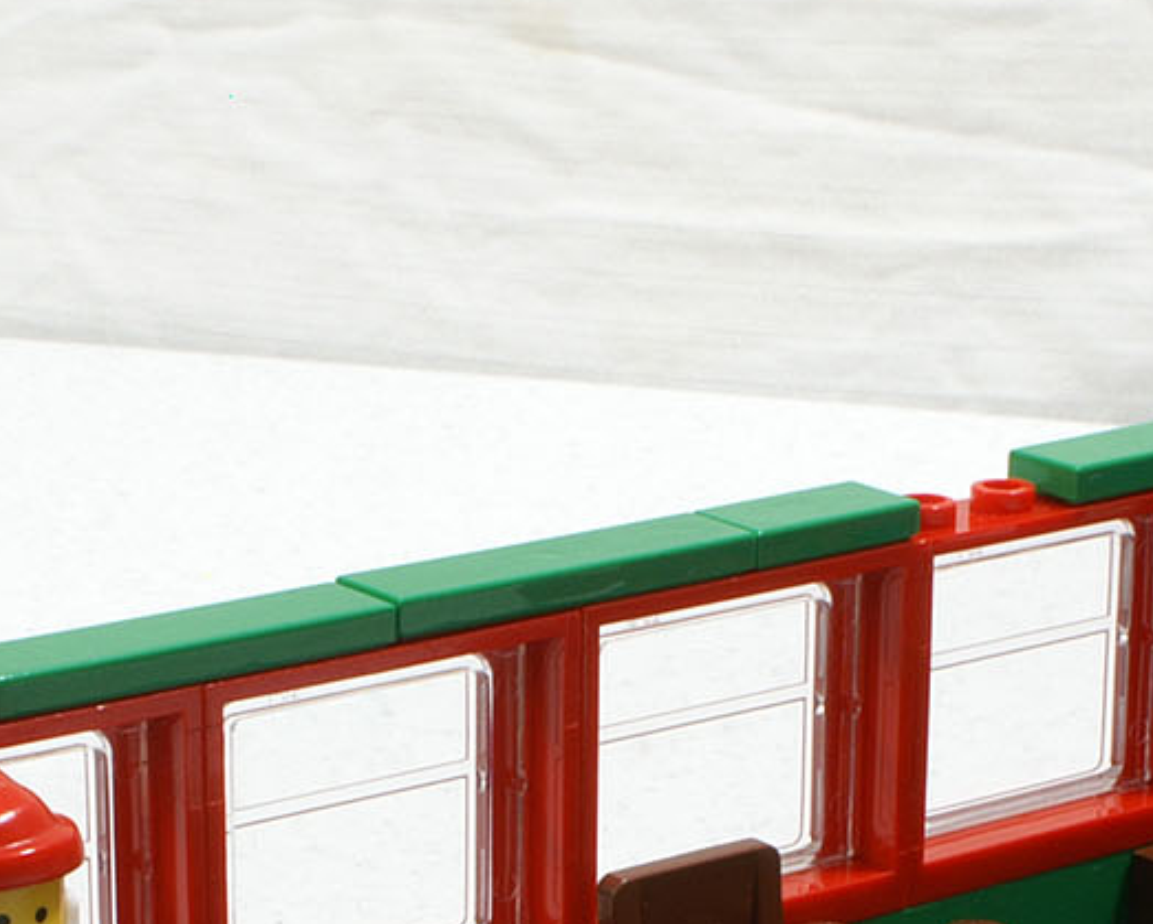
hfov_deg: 14.9
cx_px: 476
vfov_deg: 11.8
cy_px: 1034
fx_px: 4405
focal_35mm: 129
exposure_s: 8
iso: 100
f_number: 32
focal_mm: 30
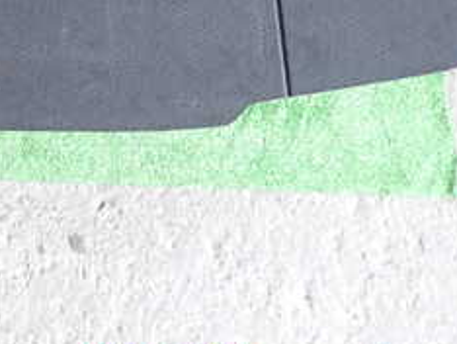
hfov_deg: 27.5
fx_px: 846
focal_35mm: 64
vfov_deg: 21.6
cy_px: -47
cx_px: -55
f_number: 2
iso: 200
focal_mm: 4.5
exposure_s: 1/50
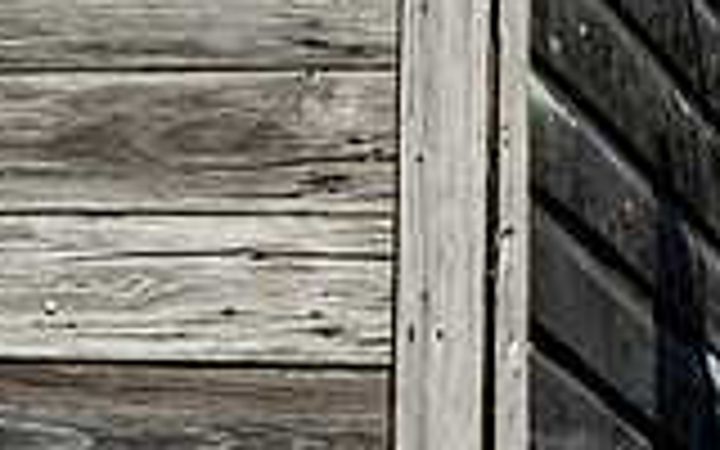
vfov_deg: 1.7
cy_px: 25
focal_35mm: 758
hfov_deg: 2.8
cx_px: 1274
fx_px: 14874
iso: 200
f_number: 16
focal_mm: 200
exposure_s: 1/100
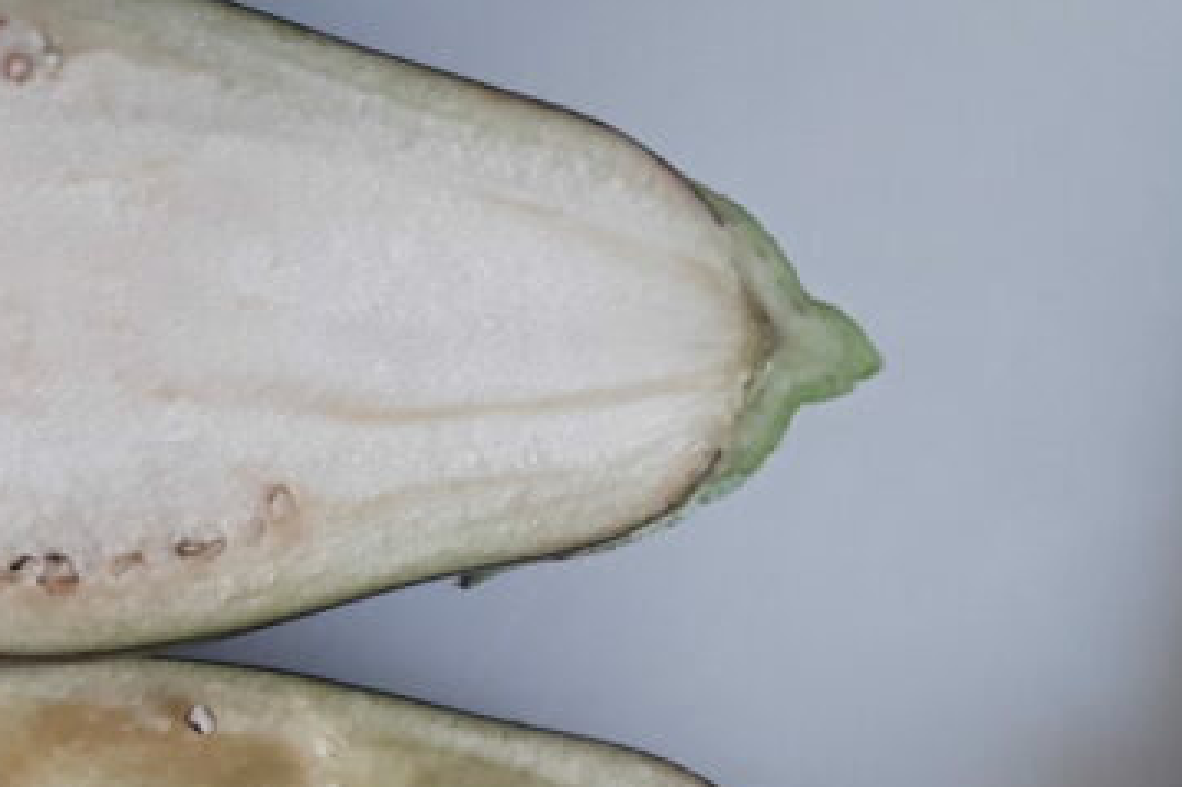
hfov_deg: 26.9
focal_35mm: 73
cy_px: 766
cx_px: 161
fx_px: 2396
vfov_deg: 18.2
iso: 50
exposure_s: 1/50
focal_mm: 2.91
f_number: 1.9
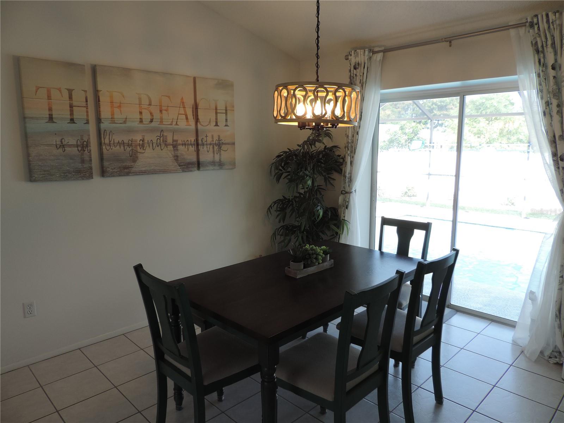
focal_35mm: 24
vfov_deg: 56.8
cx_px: 282
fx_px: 391
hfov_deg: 71.6
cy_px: 212
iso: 80
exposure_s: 1/30
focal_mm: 4.3
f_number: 3
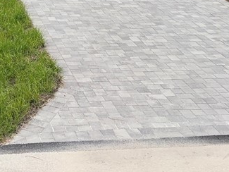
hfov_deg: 22.7
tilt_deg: -3.8
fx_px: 543
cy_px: -89
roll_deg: +0.0
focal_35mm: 82
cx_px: -13
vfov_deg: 16.4
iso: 50
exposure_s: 1/4065
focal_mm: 5.96
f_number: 1.6
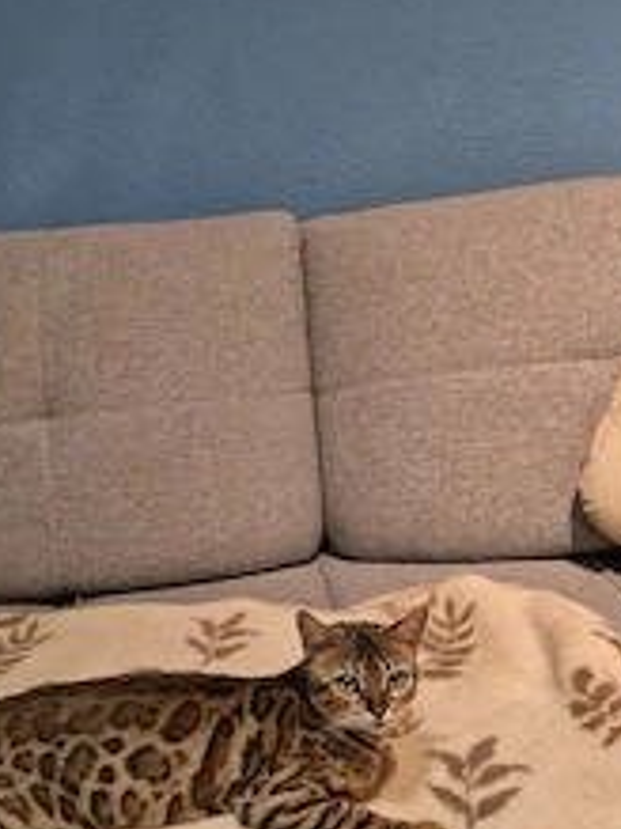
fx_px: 1006
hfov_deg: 33.6
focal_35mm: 42
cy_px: 492
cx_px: 151
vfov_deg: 44.6
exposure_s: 1/100
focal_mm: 5.4
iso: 2000
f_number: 1.8
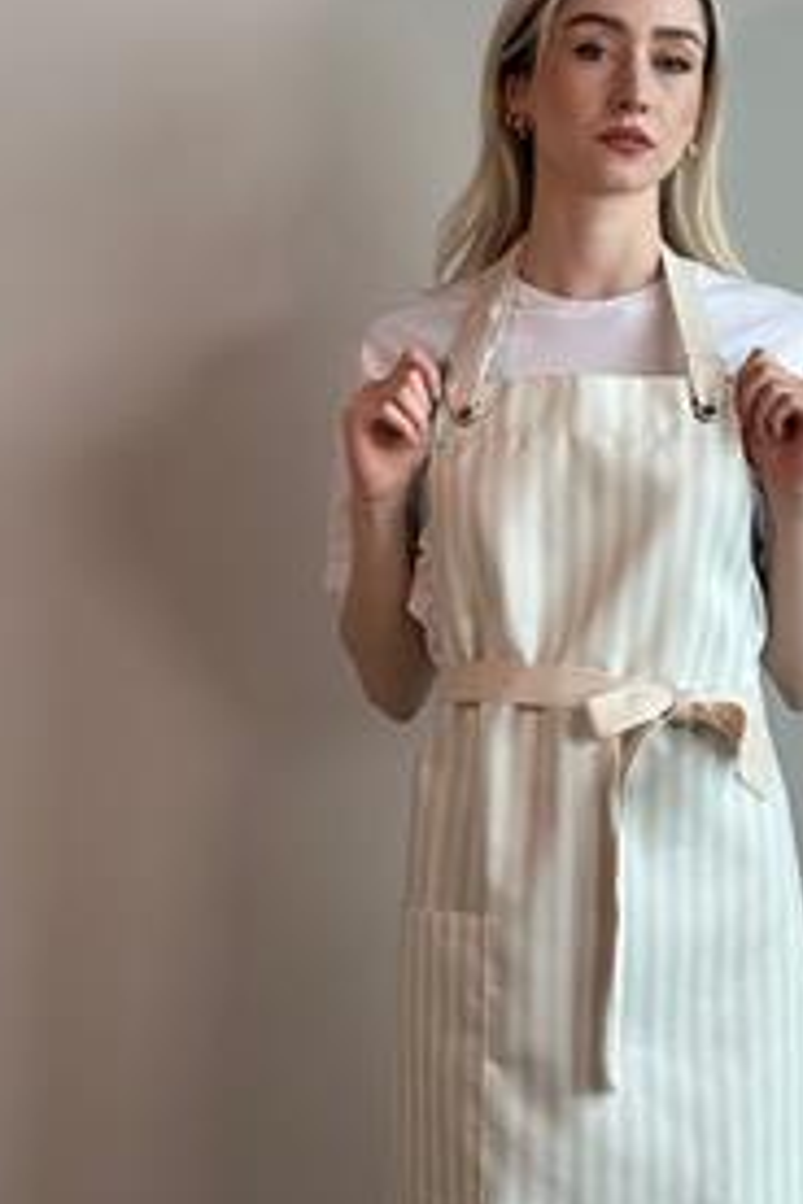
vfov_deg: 17.0
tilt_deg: -1.6
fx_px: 4015
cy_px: 731
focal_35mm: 120
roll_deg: -0.8
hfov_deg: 11.4
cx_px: 585
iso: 125
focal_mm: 9
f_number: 2.8
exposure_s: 1/103
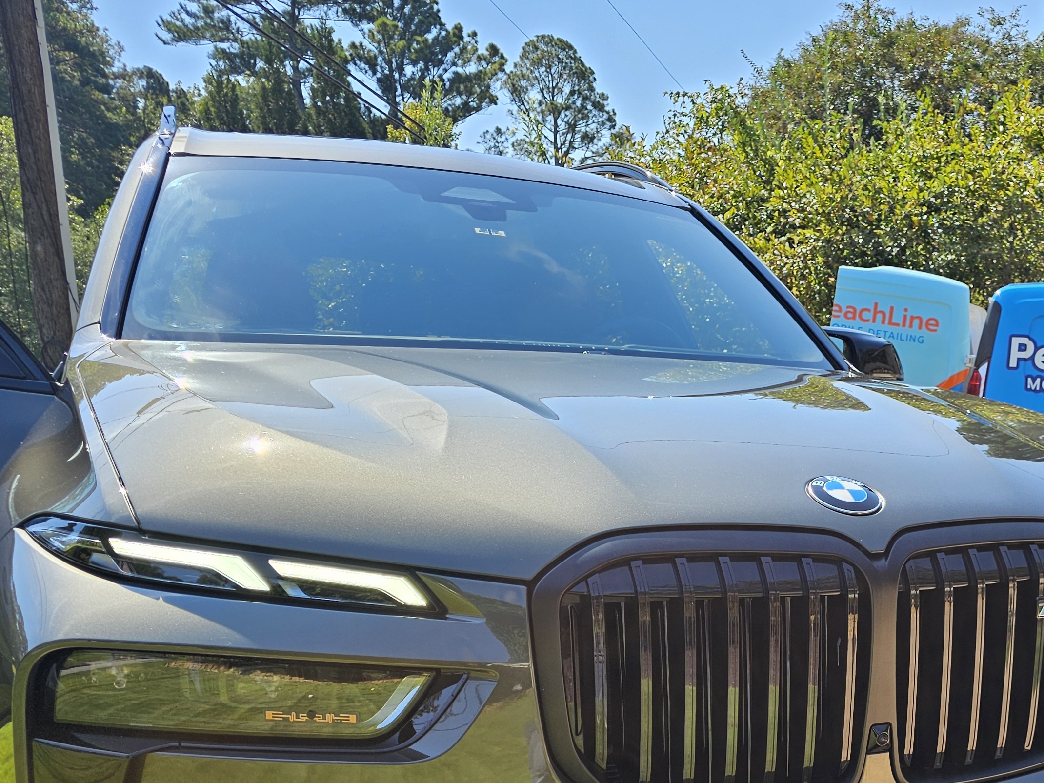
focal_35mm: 43
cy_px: 707
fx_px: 1297
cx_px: 883
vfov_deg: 32.0
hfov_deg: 41.3
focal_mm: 6.3
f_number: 1.7
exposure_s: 1/335
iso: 10
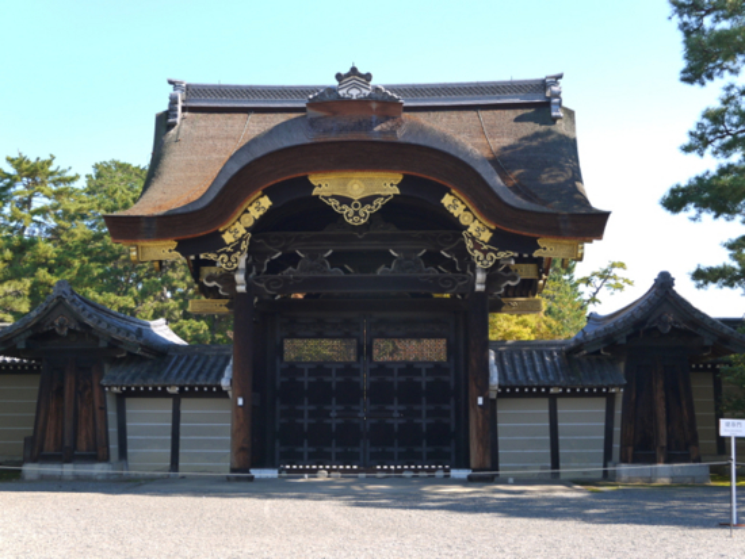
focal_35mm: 50
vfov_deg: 29.1
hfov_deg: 38.2
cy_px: 280
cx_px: 372
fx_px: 1077
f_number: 6.3
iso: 160
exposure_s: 1/160
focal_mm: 25
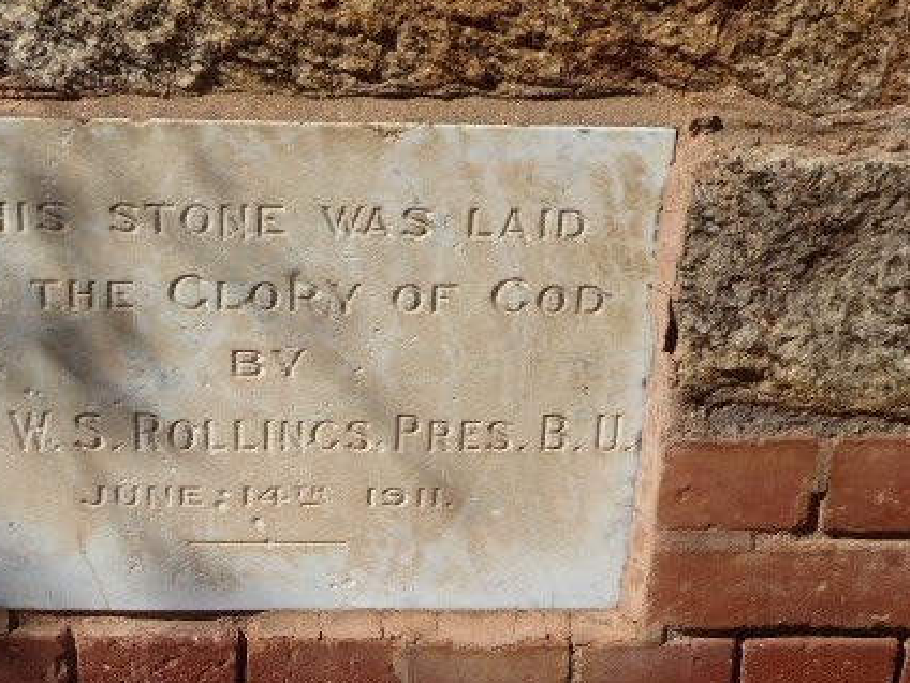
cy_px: 453
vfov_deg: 18.4
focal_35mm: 80
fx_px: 2103
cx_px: 367
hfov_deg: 24.4
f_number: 4.1
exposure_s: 1/1000
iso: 80
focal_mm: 9
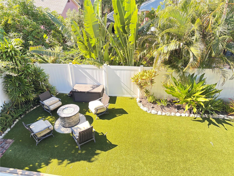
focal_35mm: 26
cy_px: 88
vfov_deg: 53.1
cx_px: 117
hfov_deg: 67.3
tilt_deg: -30.3
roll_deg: +1.4
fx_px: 176
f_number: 1.6
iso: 64
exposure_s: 1/158
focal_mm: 5.96
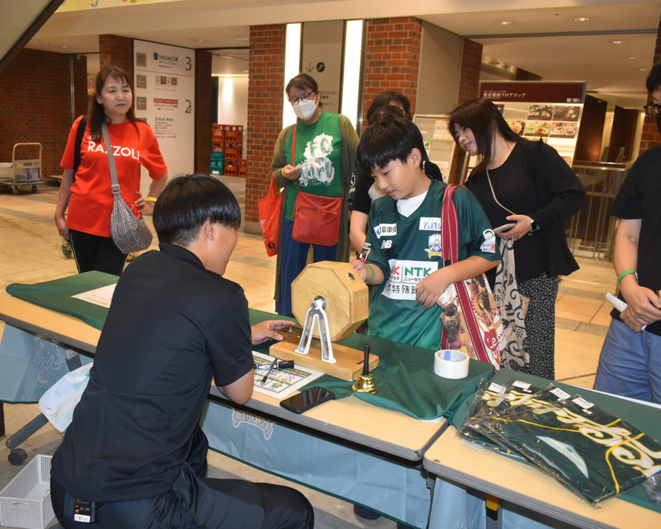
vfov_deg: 47.1
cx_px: 298
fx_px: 607
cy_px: 268
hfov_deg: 57.1
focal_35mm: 31
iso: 800
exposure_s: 1/80
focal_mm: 18
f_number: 4.5
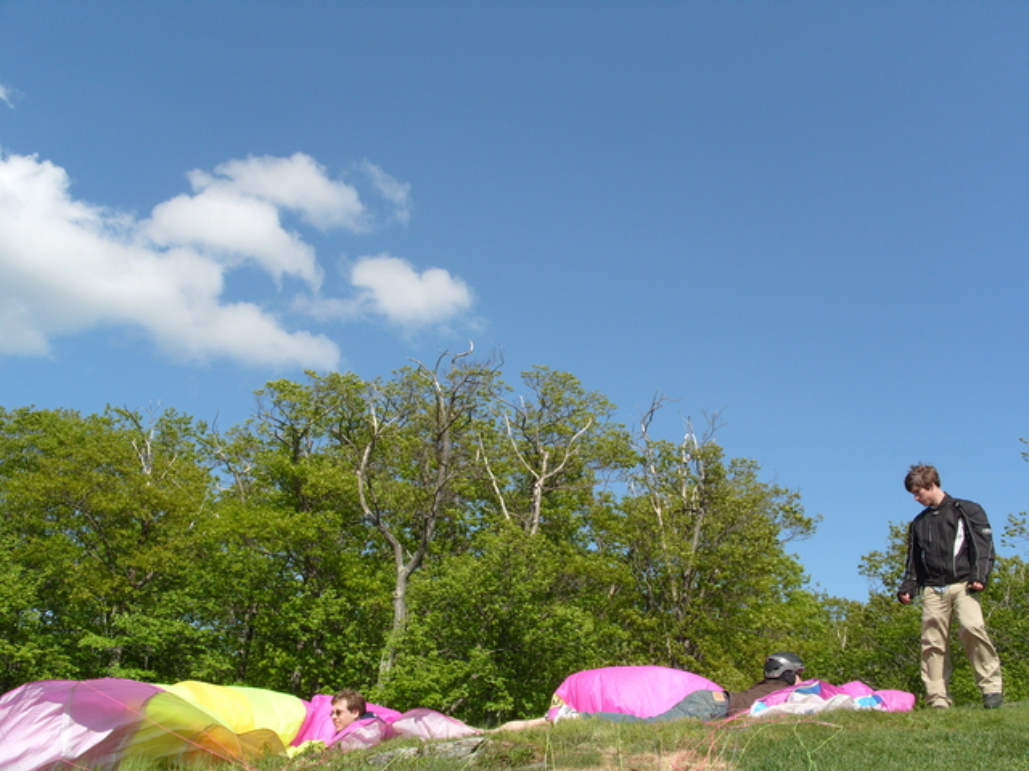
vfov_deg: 40.7
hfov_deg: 52.6
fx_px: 1040
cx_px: 514
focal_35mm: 35
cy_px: 386
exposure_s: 1/350
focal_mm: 7.8
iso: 80
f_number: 6.8
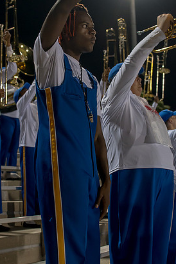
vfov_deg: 35.0
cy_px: 139
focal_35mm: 57
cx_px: 88
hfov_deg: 23.8
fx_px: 418
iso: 1600
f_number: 4
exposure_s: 1/320
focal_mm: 35
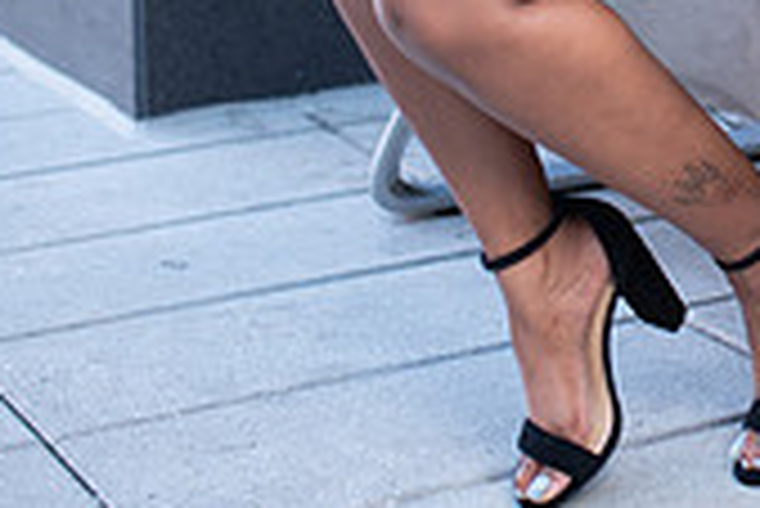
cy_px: -330
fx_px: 2535
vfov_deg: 10.9
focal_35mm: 120
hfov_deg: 16.1
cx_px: 989
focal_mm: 35
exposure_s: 1/160
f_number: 1.4
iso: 100
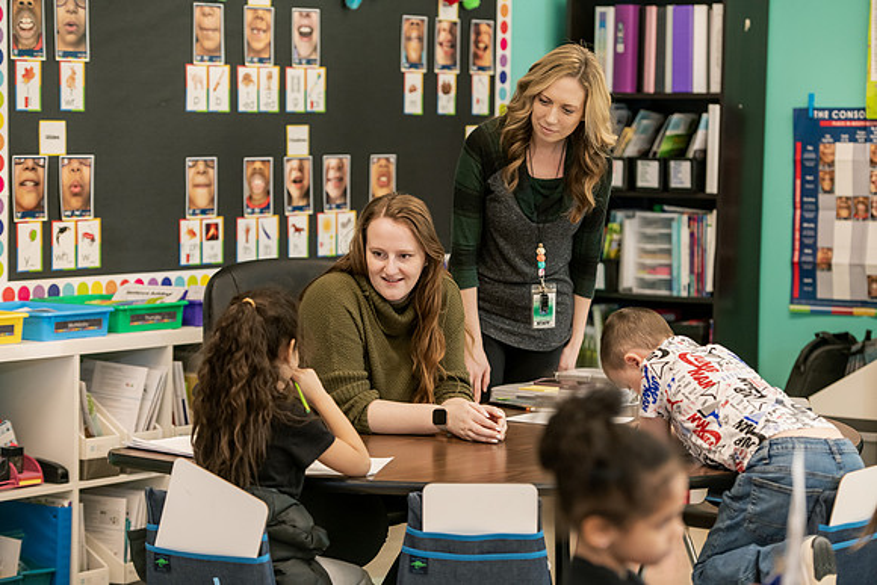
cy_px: 292
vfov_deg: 13.0
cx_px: 438
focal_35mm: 105
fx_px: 2558
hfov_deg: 19.5
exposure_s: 1/200
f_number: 3.2
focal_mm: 105
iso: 1600
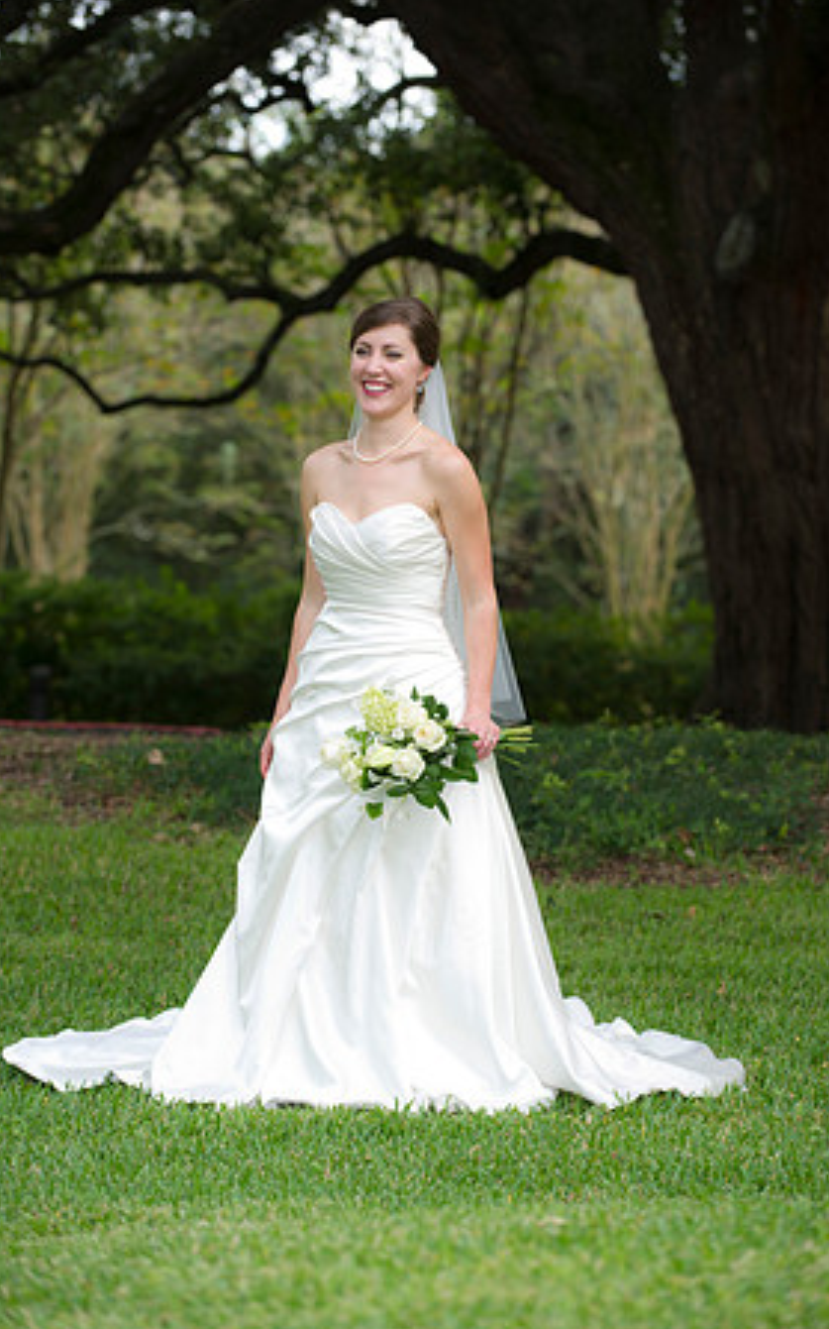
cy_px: 663
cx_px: 403
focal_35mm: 123
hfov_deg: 10.6
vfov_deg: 17.0
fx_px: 4451
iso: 400
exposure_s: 1/125
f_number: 3.5
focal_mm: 120
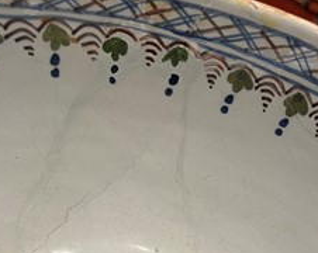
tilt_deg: -62.5
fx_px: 423
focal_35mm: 45
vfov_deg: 31.8
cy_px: 228
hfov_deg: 41.2
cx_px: 148
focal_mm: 5.1
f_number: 1.6
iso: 100
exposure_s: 1/50
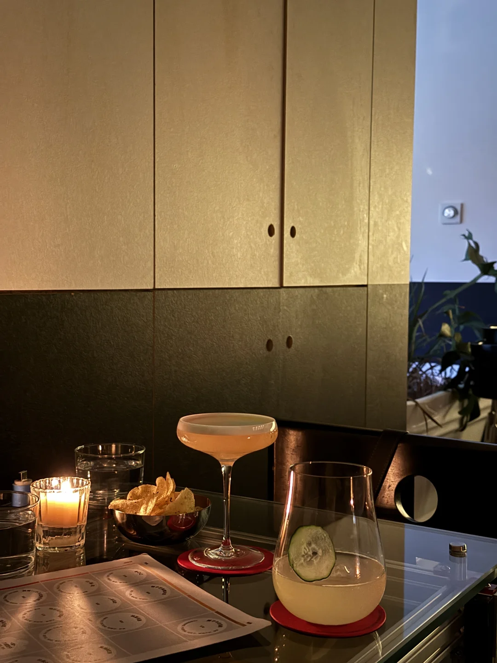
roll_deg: -0.4
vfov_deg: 39.7
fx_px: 919
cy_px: 332
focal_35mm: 48
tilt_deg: -2.7
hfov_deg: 30.3
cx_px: 248
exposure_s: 1/5
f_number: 1.78
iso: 1000
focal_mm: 6.76
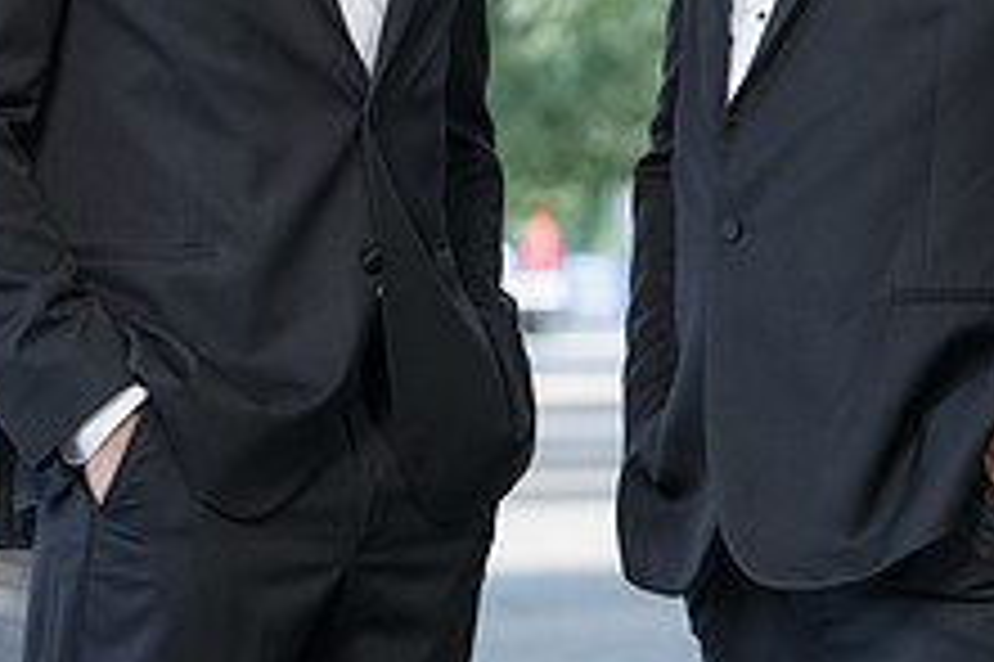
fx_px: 7615
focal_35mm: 276
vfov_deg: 5.0
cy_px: -127
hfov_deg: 7.5
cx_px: 523
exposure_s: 1/250
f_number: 4
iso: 250
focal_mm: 100
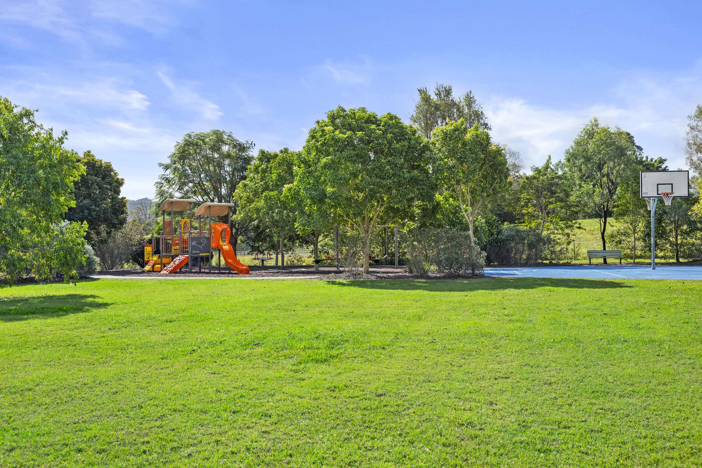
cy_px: 234
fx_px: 721
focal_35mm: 37
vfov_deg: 35.9
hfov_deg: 51.9
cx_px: 351
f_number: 7.1
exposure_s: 1/640
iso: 320
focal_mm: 37
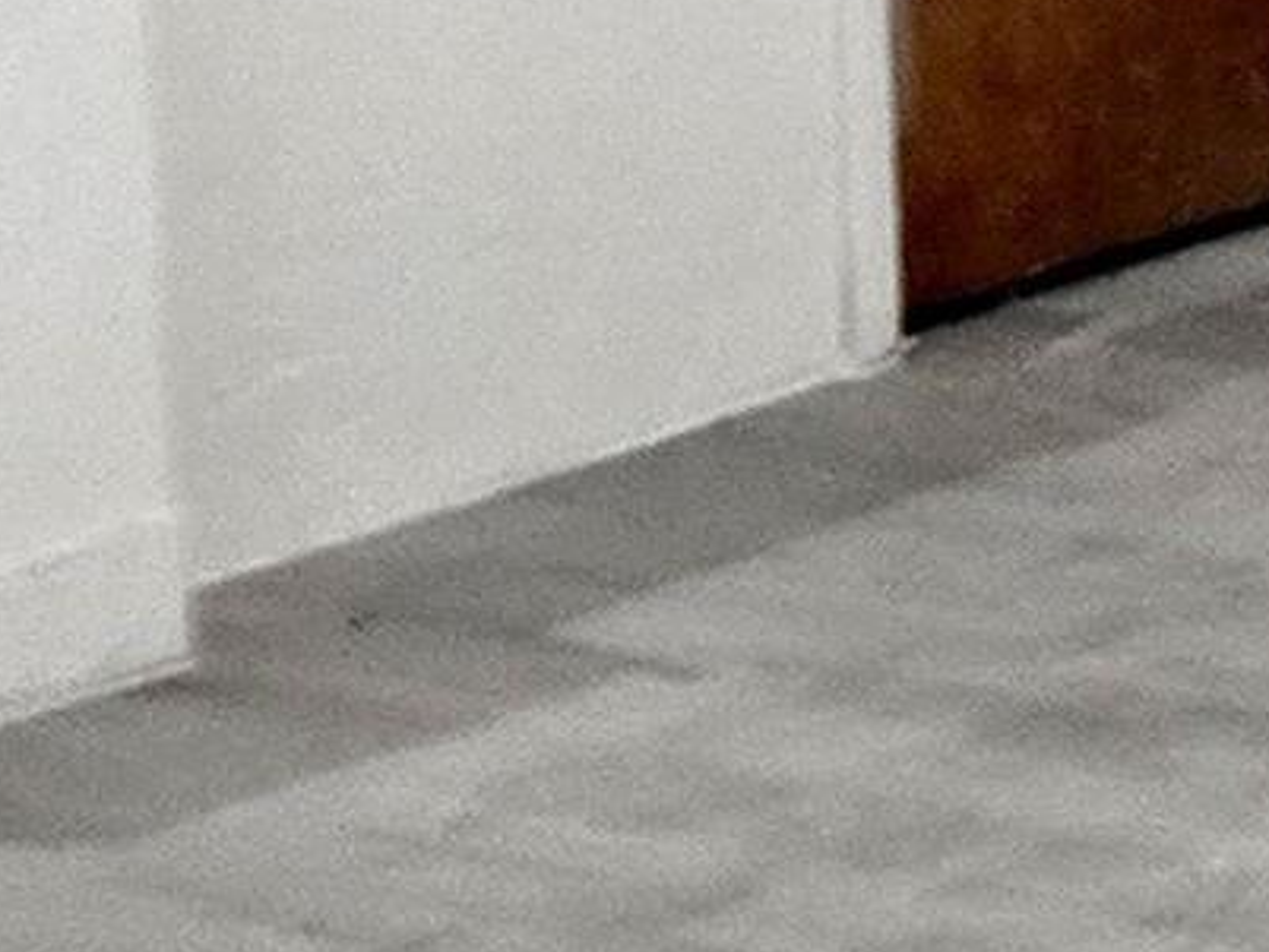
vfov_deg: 8.4
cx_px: 3291
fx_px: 6454
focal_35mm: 176
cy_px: -98
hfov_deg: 9.6
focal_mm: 5.4
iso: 1000
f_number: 1.8
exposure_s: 1/120
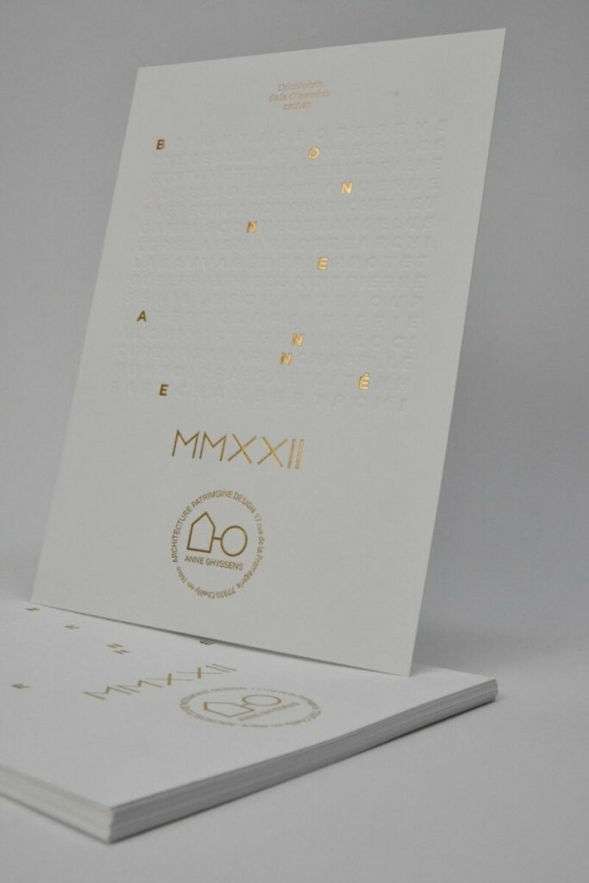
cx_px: 294
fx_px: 1128
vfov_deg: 42.7
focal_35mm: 46
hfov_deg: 29.3
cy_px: 442
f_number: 18
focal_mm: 31
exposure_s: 1/200
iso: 1600
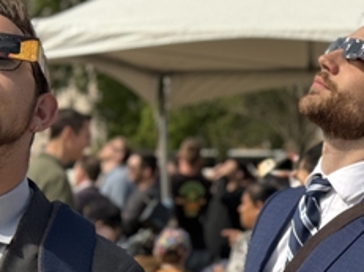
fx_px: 1745
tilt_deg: -2.6
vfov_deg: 8.9
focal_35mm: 166
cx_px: 474
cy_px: 252
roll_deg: +0.6
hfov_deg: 11.6
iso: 64
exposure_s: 1/442
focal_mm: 6.76
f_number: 1.78
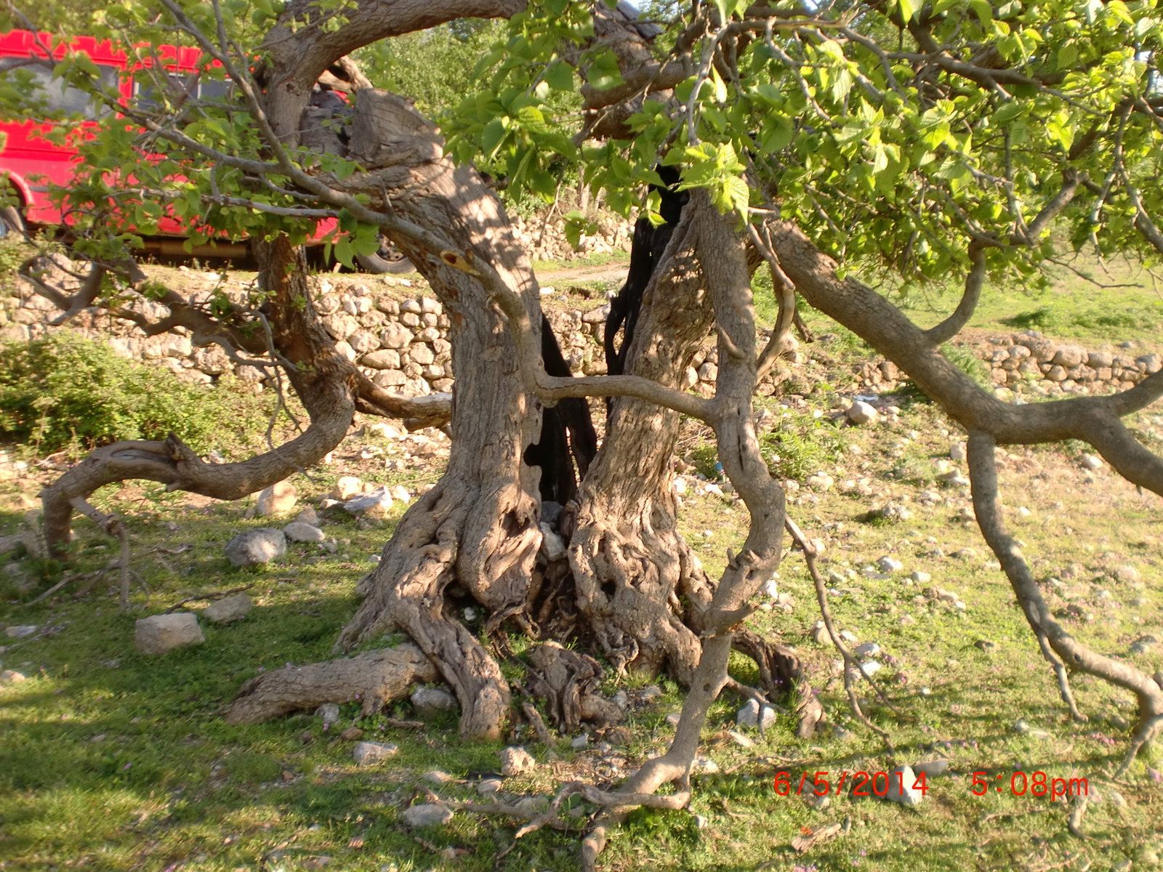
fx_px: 1176
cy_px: 436
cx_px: 582
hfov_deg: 52.6
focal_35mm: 35
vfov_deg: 40.7
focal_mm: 6.3
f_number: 3.1
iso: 64
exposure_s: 1/200
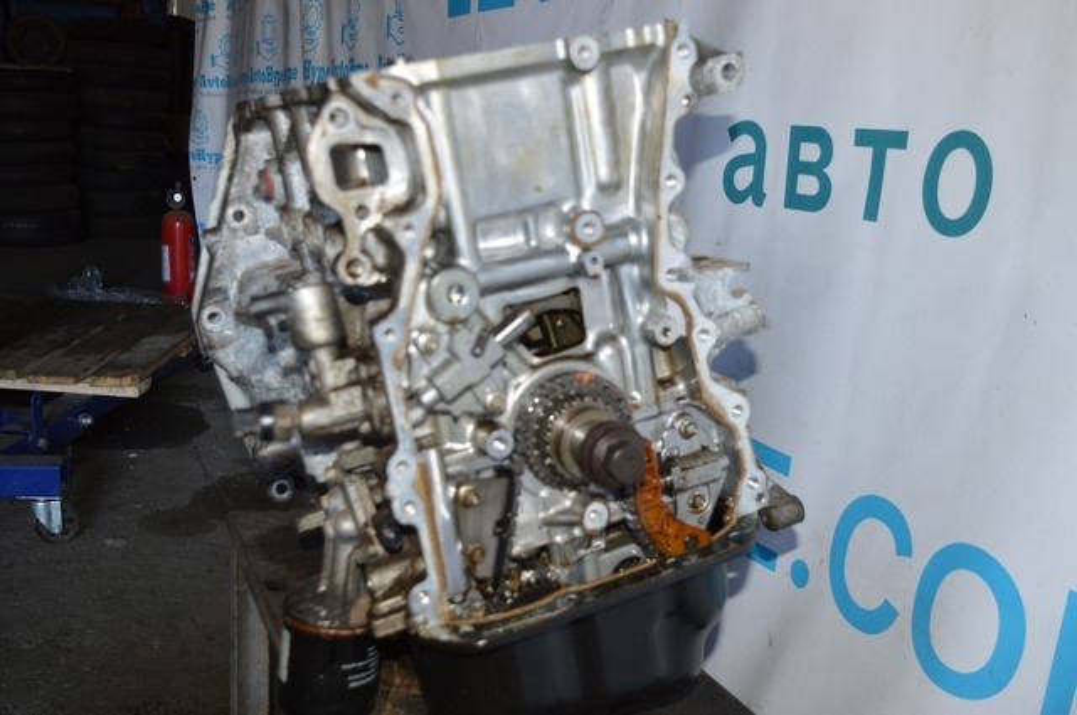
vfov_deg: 36.8
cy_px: 358
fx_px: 1076
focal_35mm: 36
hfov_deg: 53.2
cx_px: 538
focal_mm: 24
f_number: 4
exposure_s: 1/60
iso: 560
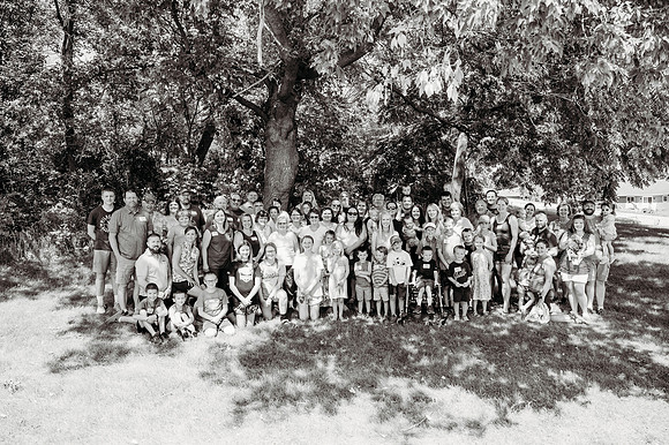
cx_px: 334
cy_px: 222
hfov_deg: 64.6
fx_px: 529
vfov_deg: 45.6
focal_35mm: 28
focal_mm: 28.5
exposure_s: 1/200
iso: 160
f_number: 4.5
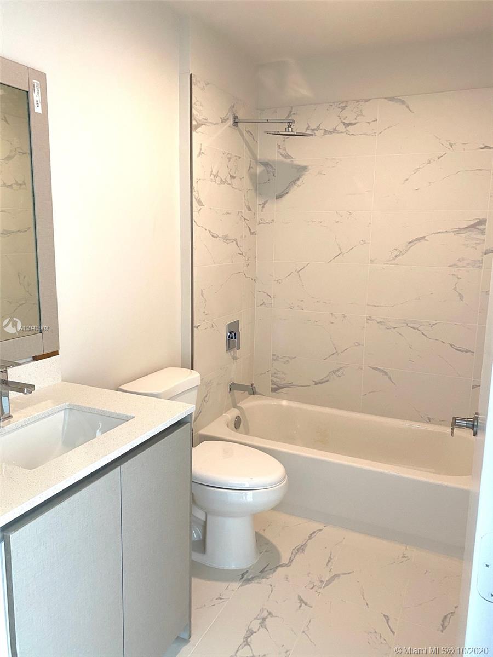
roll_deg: -1.7
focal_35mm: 26
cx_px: 246
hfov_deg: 53.1
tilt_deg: -9.1
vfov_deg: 67.3
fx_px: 494
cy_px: 328
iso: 100
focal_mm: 4.25
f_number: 1.8
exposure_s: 1/60
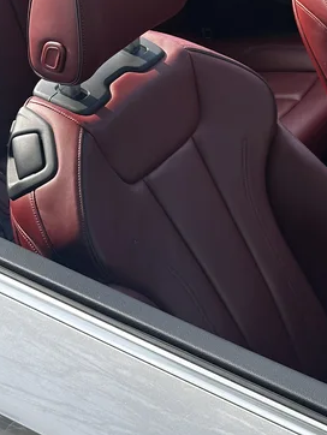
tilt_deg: -30.6
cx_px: 307
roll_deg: -1.2
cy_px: 124
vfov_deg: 18.4
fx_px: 1334
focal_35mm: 106
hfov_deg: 13.8
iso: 64
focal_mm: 6.86
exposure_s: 1/1120
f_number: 1.78
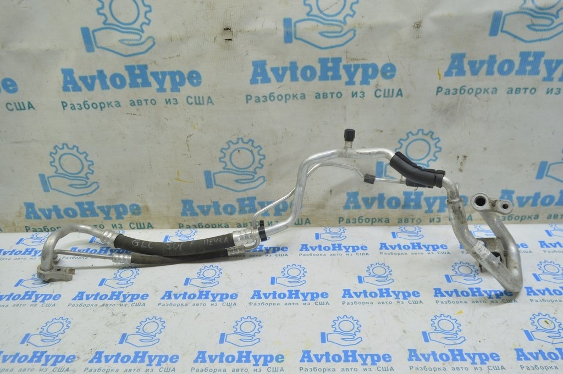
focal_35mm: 27
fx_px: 422
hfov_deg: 67.4
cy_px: 187
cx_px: 282
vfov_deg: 47.9
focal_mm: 18
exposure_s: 1/20
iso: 400
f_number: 5.6
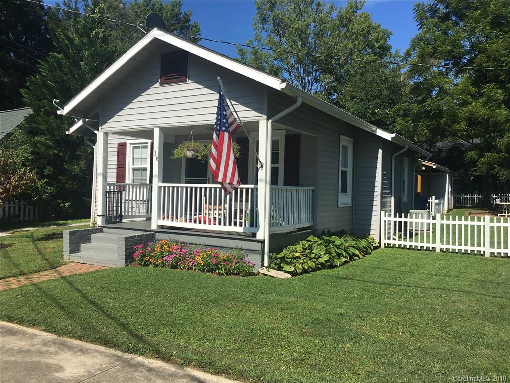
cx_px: 255
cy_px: 192
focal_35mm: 29
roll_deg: -1.1
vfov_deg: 48.2
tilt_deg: +0.8
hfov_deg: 61.7
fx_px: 427
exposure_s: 1/2481
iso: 25
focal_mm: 4.15
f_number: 2.2
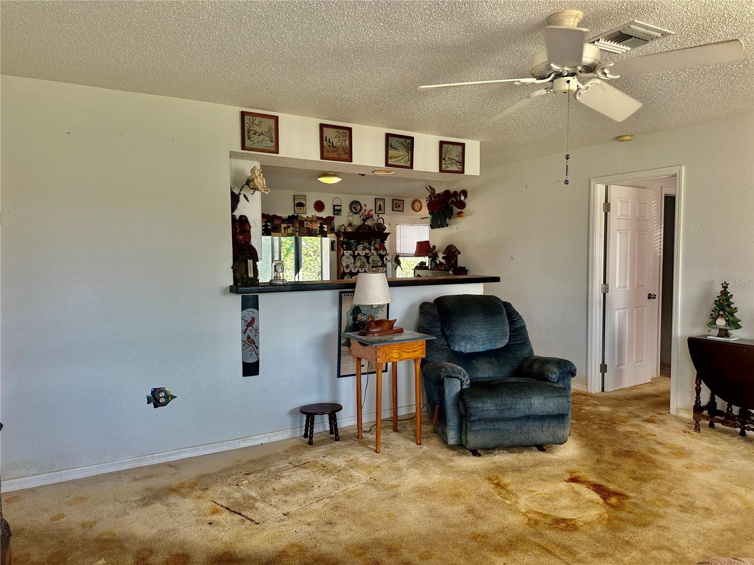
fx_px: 523
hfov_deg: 71.6
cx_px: 377
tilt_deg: -2.7
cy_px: 282
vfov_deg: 56.8
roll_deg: +0.7
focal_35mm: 24
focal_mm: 6.86
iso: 100
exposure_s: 1/121
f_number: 1.78
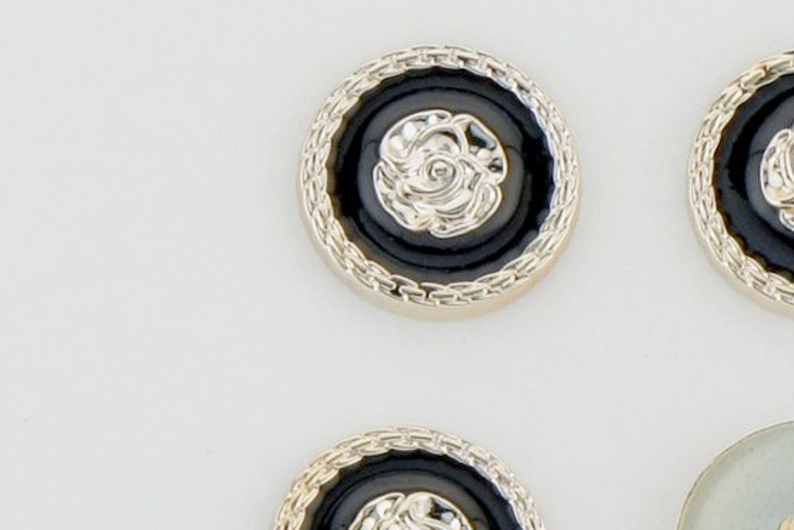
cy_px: 373
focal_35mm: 131
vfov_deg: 10.5
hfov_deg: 15.5
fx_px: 2890
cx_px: 631
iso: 200
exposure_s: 1/320
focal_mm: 54
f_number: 9
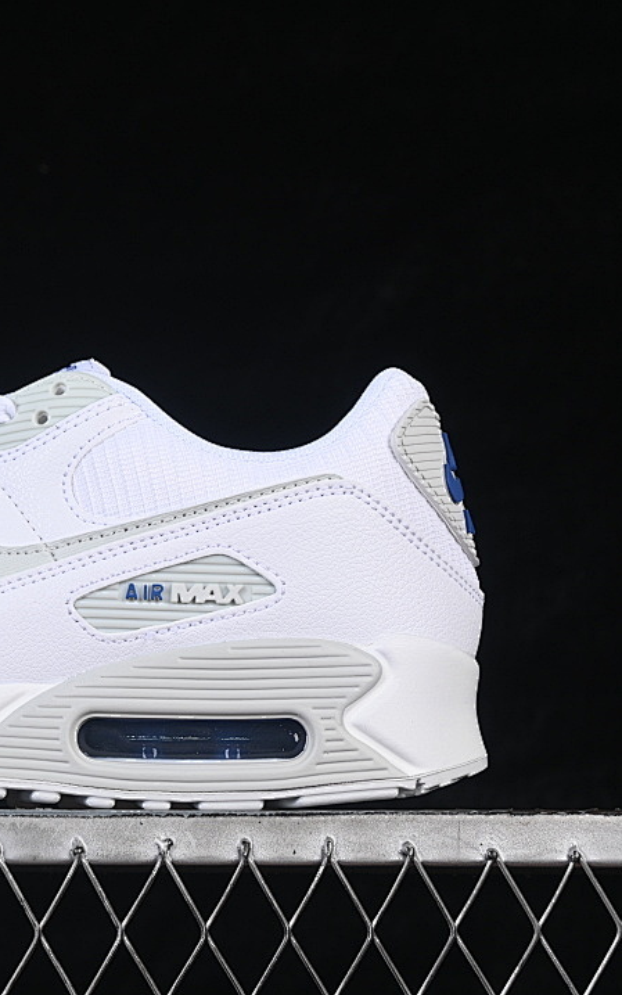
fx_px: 3118
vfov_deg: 18.1
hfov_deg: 11.3
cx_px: -10
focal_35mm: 115
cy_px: 498
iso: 160
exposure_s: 1/80
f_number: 8
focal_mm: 50
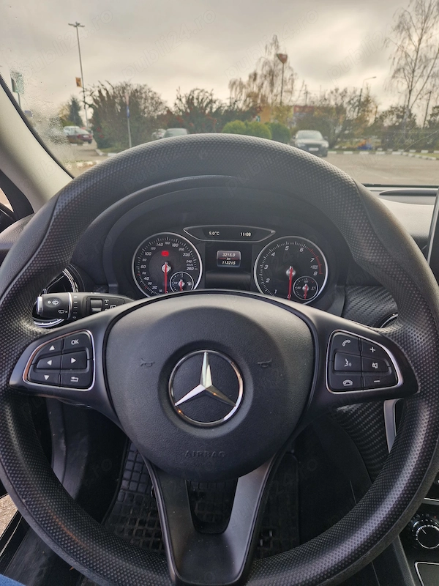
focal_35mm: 23
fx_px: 389
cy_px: 293
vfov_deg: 73.9
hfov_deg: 58.9
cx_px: 220
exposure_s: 1/180
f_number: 1.8
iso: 50
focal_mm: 5.4
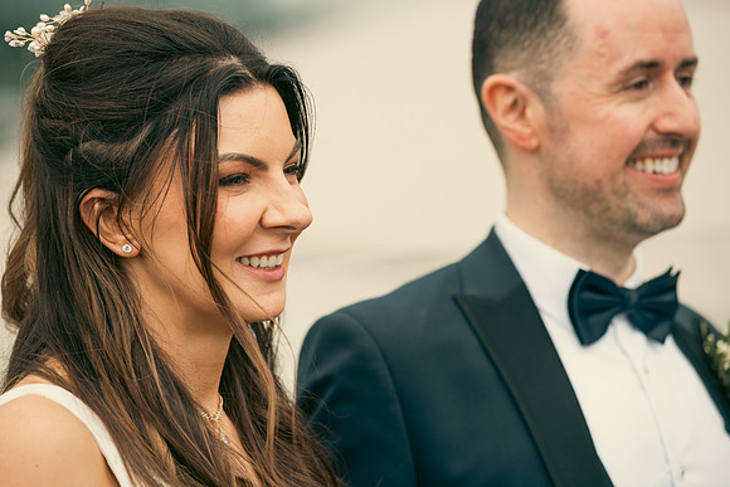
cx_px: 365
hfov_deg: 15.2
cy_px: 244
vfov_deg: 10.2
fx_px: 2738
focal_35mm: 135
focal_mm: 135
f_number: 3.5
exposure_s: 1/250
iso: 160
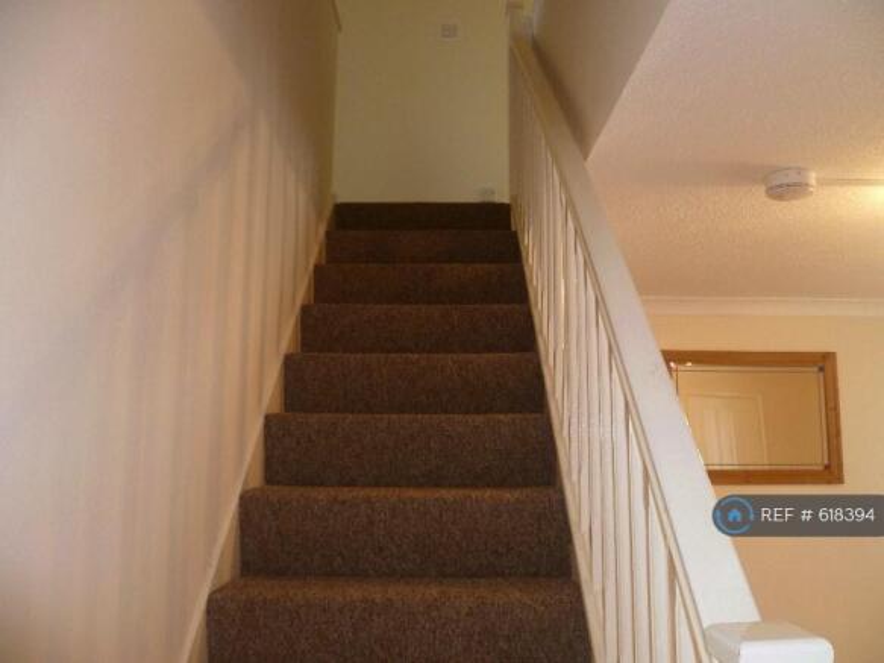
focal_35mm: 28
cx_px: 442
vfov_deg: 49.7
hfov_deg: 63.5
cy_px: 332
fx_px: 715
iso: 200
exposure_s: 1/30
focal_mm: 5
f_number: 2.8
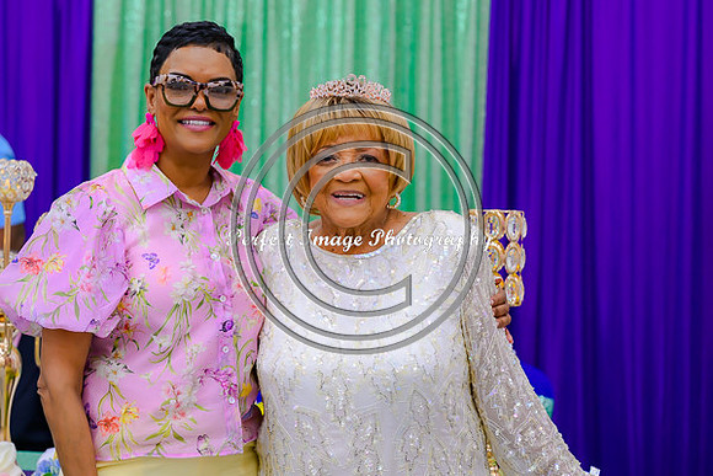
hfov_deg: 21.2
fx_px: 1902
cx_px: 280
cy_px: 198
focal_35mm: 96
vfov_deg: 14.3
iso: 400
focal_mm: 70
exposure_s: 1/100
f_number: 2.8
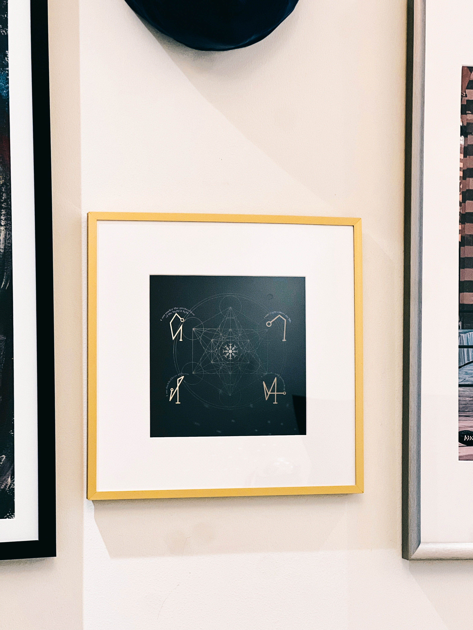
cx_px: 236
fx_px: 1403
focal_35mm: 77
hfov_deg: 19.1
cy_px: 315
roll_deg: +0.4
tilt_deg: +3.6
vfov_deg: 25.3
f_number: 2.8
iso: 200
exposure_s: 1/40
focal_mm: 9
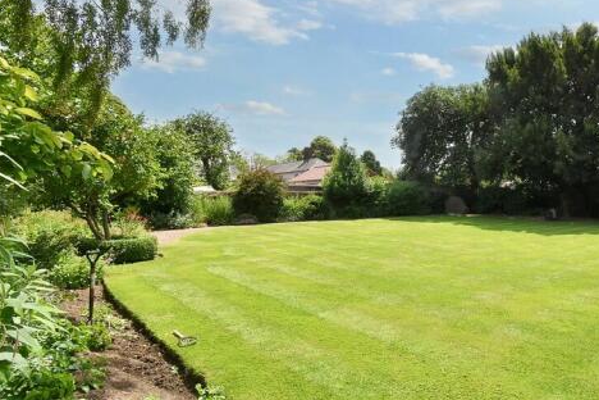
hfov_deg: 78.0
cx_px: 409
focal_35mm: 21
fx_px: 349
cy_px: 210
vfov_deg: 59.5
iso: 800
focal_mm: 10
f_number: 11
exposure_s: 1/640
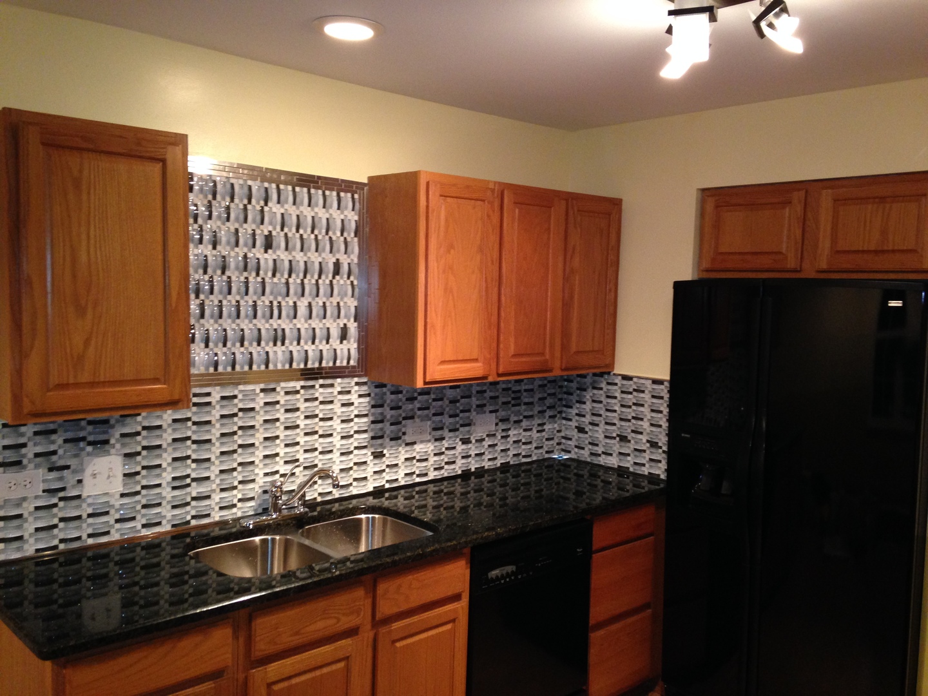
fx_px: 885
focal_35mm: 33
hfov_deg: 55.4
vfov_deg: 42.9
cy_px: 348
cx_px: 464
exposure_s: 1/20
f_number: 2.4
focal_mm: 4.12
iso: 200
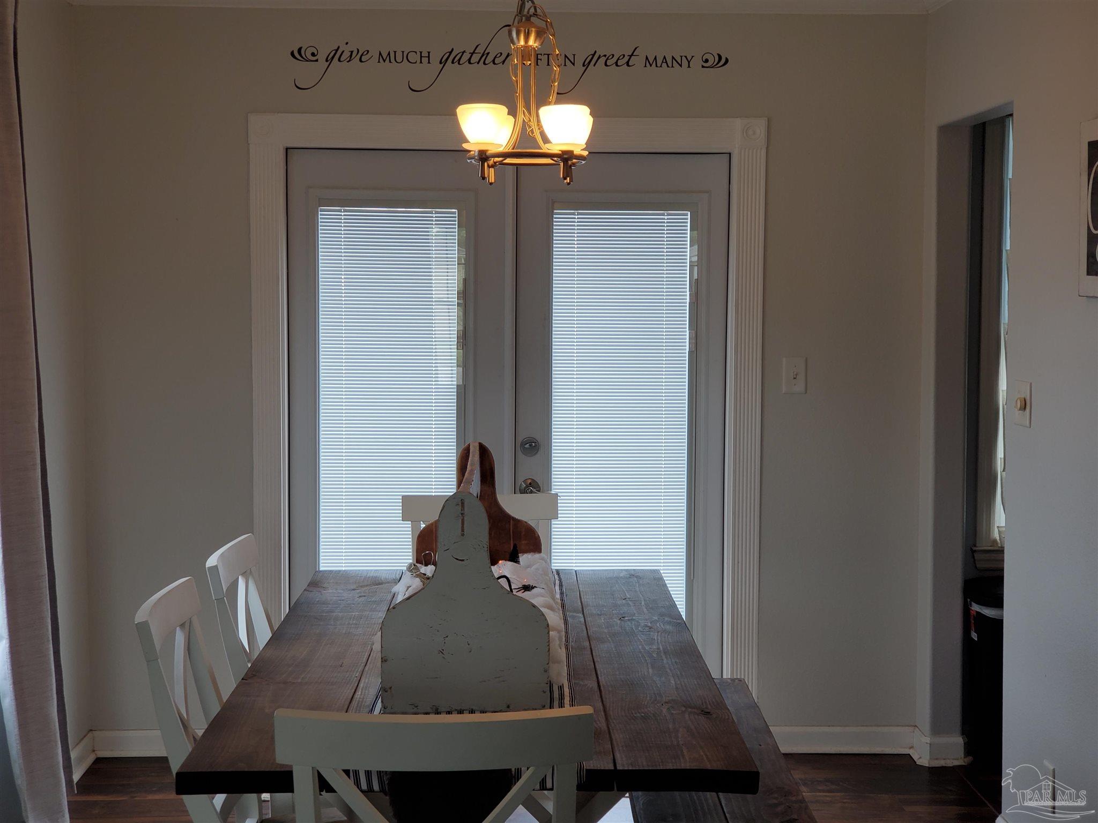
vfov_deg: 28.0
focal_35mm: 52
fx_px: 1649
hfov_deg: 36.8
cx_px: 549
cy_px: 412
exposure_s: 1/40
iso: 64
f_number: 2.4
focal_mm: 6
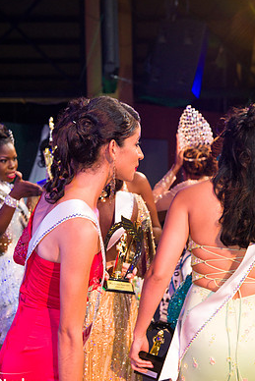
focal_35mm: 58
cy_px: 186
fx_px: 616
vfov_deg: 34.5
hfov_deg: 23.4
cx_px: 120
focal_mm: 50
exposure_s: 1/160
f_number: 5
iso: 4000
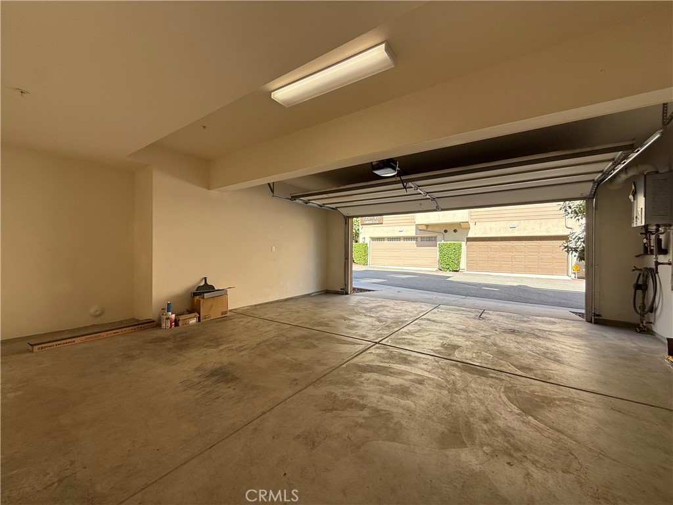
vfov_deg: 85.7
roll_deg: -0.5
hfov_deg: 102.1
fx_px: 272
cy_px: 252
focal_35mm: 14
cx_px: 336
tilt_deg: -1.0
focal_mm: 2.22
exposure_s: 1/261
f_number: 2.2
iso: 64
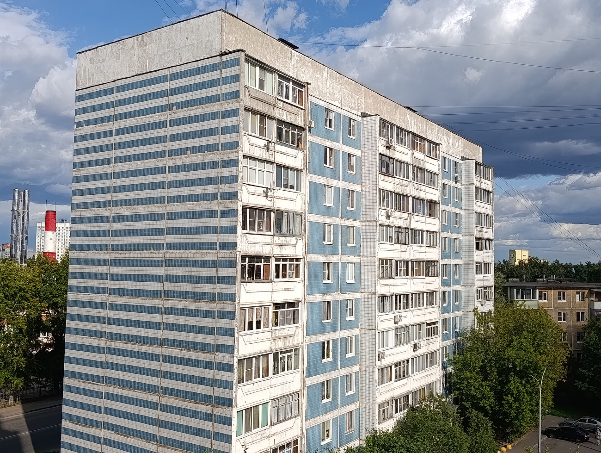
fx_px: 609
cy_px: 226
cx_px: 300
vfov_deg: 40.8
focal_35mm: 35
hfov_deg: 52.6
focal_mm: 6.11
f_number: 1.7
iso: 50
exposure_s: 1/900
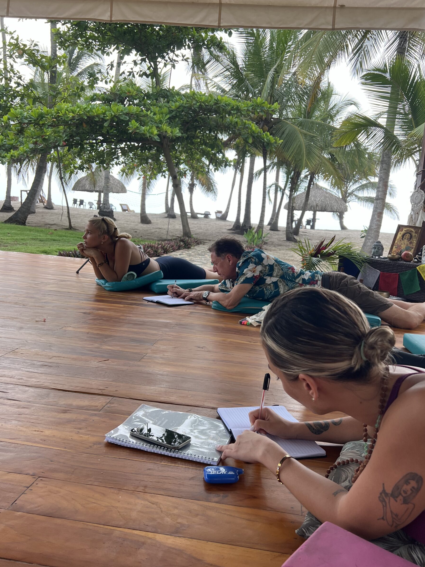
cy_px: 274
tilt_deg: -6.5
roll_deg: -3.8
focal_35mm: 28
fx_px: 458
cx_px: 227
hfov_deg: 49.7
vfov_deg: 63.4
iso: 50
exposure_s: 1/290
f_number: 1.5
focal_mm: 5.7
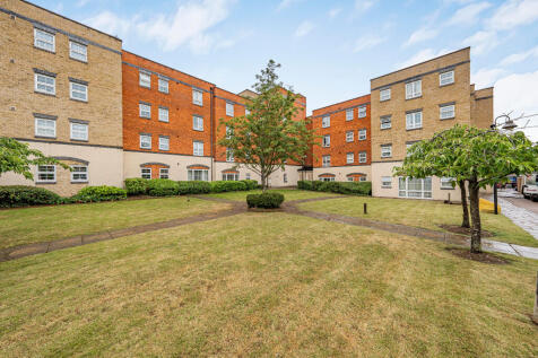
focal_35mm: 12
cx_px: 269
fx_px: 179
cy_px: 179
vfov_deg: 90.0
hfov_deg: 112.6
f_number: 9
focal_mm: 12
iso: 320
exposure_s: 1/400
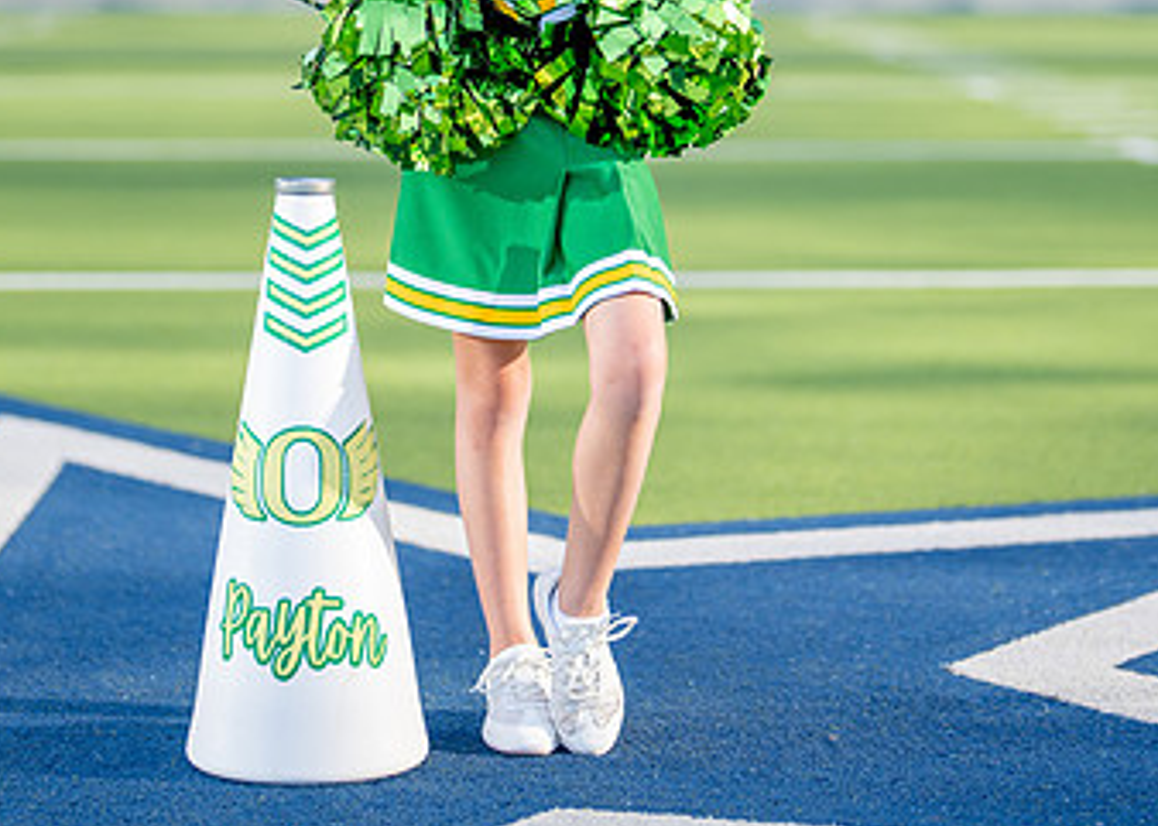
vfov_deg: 12.5
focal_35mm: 114
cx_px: 553
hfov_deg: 17.6
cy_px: 148
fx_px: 3747
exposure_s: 1/2500
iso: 100
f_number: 1.2
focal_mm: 50
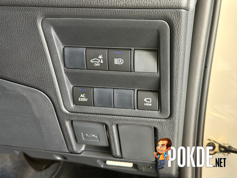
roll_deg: -3.0
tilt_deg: -5.1
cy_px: 89
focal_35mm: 48
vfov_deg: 30.3
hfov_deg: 39.7
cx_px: 118
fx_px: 329
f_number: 1.78
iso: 400
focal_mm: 6.76
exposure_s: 1/33
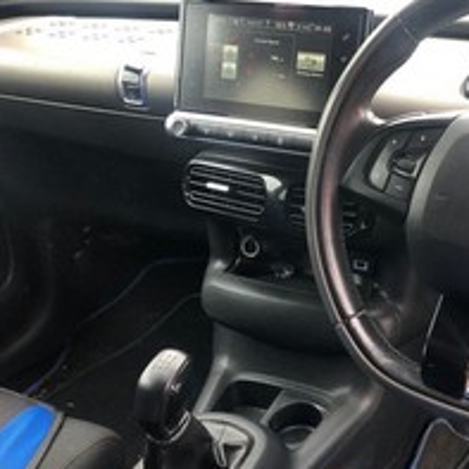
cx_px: 398
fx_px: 674
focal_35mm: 44
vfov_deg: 38.3
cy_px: 233
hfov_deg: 36.6
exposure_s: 1/21
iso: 40
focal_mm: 4
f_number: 1.8
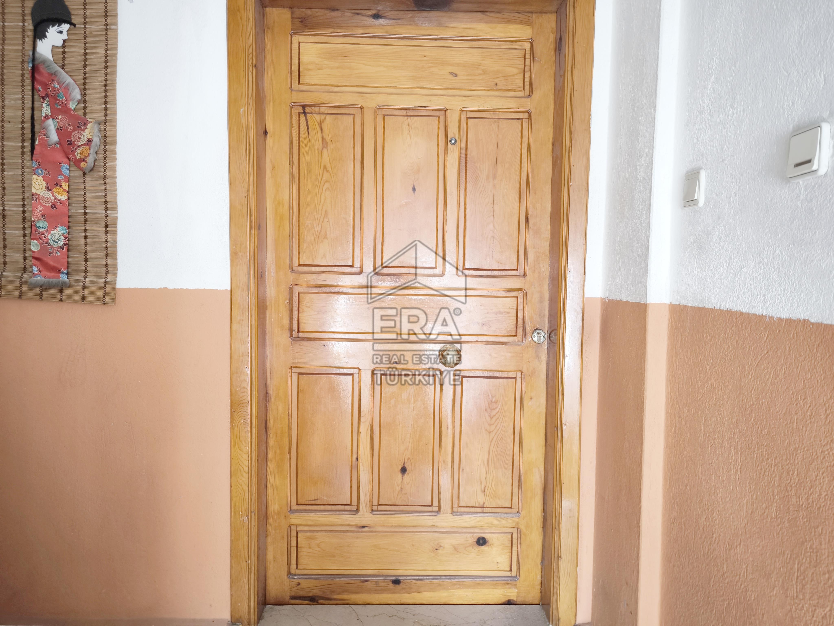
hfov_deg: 71.6
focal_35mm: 24
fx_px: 578
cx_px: 417
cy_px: 313
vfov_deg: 56.8
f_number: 1.9
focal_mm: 6.92
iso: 250
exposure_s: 1/50
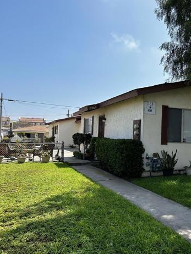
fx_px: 265
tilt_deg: +2.4
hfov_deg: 38.4
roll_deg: -1.8
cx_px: 149
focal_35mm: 36
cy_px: 126
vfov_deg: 51.3
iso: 50
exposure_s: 1/2994
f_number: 1.5
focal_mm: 5.7
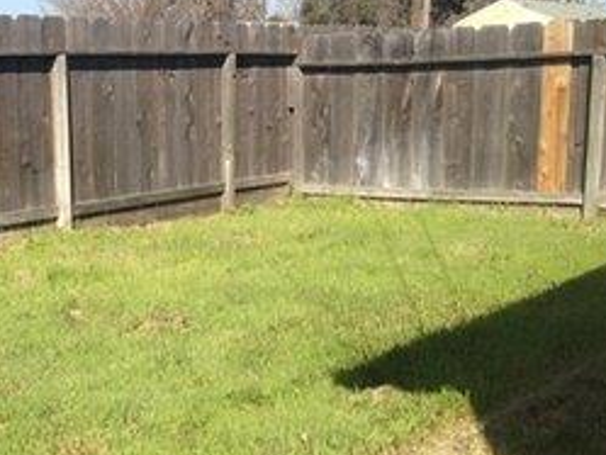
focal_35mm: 72
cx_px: 97
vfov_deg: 20.3
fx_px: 1261
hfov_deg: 26.4
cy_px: 338
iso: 50
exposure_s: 1/1534
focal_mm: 4.28
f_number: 2.4
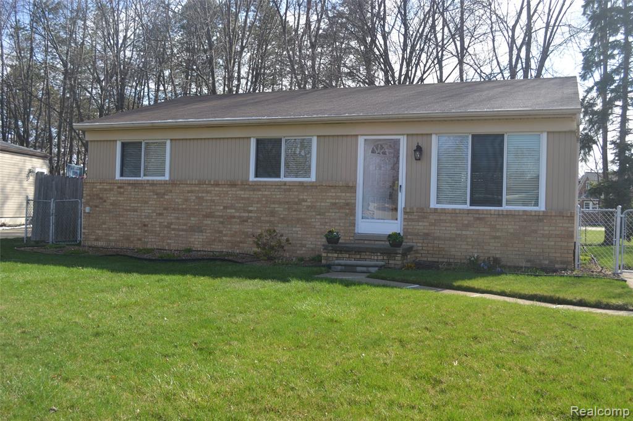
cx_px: 316
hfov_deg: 57.2
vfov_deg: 39.9
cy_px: 210
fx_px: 580
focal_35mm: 33
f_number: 6.3
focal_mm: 22
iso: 100
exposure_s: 1/160
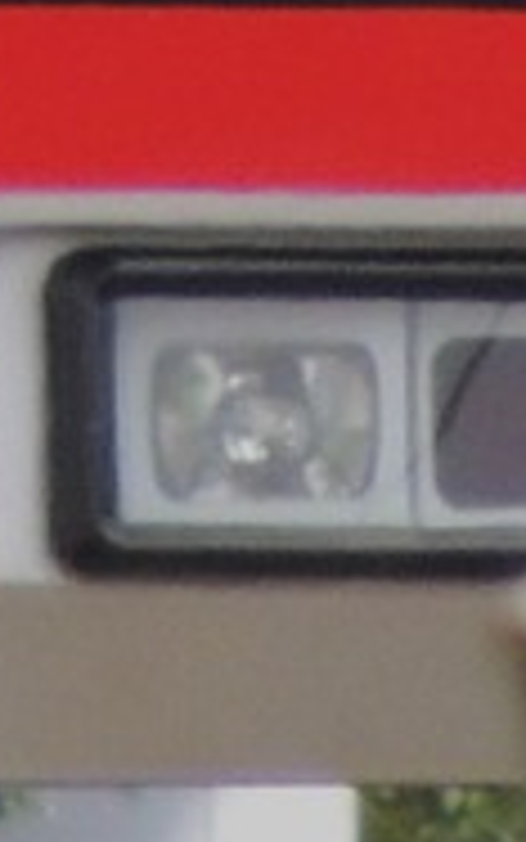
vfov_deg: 0.2
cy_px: -1860
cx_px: -1146
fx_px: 248966
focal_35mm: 10863
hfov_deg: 0.1
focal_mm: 180
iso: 400
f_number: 6.6
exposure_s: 1/400
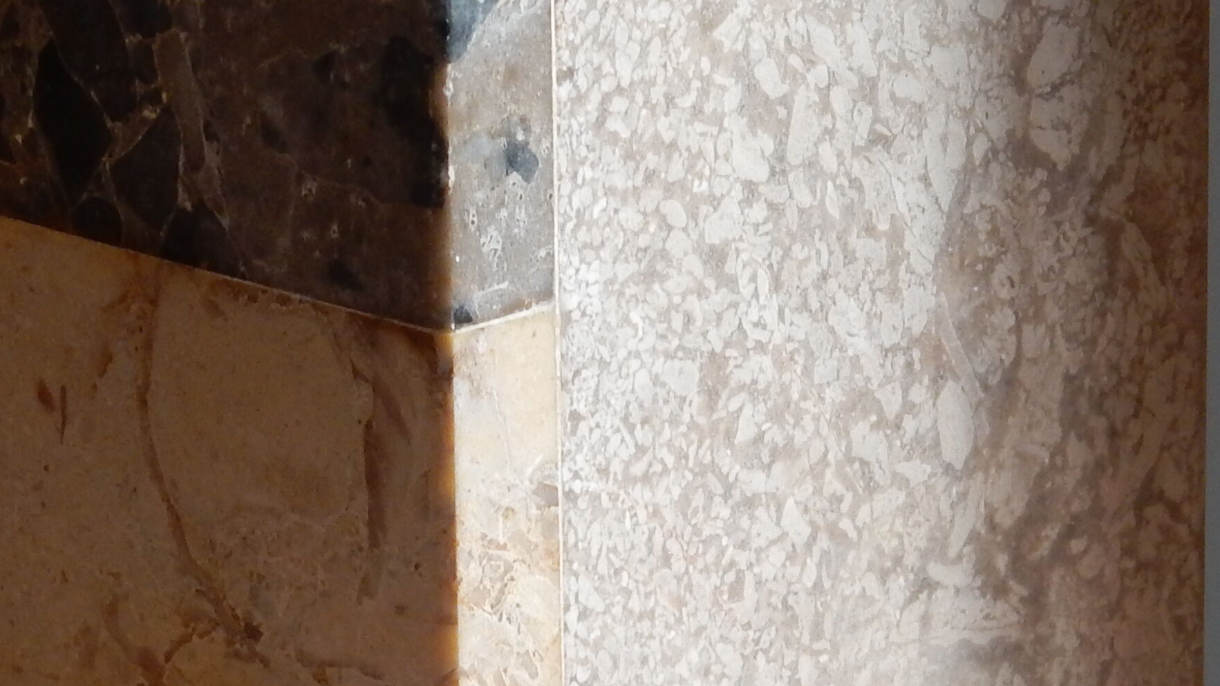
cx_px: 1013
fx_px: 6535
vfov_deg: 6.0
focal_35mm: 202
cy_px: 106
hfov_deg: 10.6
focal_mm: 12.6
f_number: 4.8
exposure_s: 1/40
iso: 125
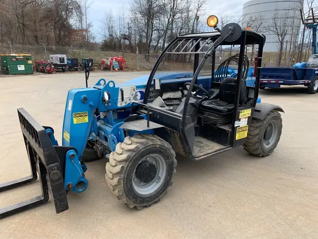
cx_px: 159
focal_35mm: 26
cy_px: 120
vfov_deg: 53.1
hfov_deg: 67.3
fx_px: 239
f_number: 1.8
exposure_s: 1/765
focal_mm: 4.25
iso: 25
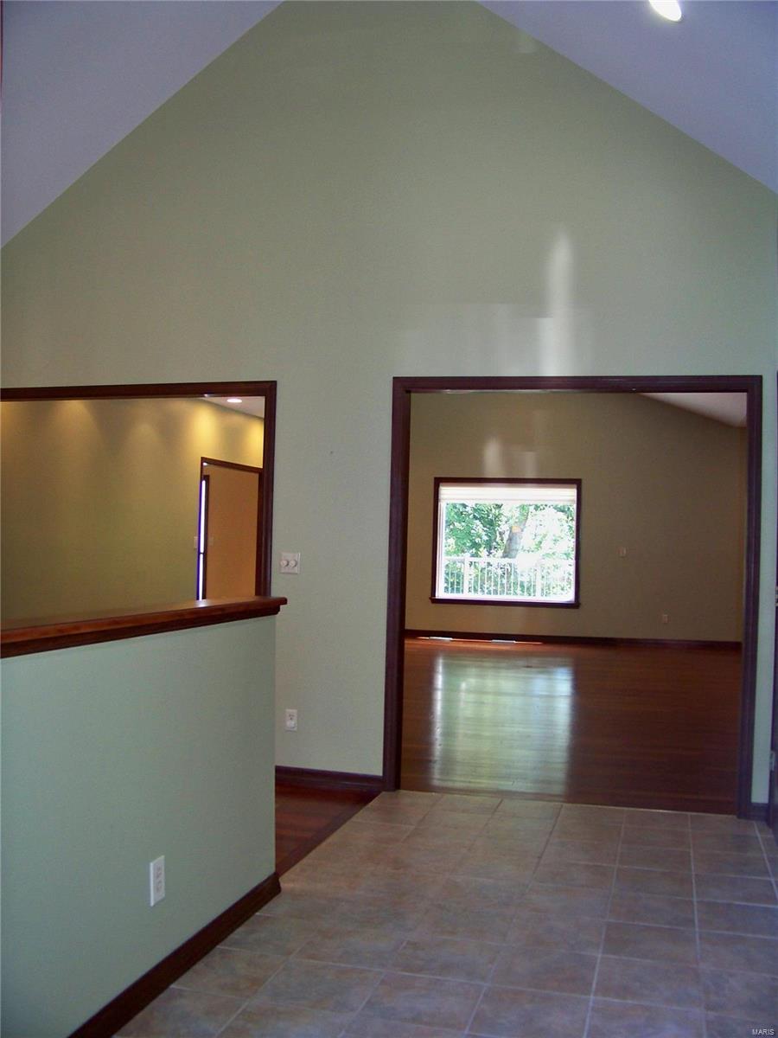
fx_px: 989
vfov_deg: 55.4
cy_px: 519
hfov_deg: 42.9
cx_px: 389
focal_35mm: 33
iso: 200
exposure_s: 1/30
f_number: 2.8
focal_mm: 5.85
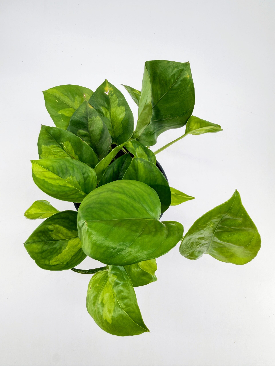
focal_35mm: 24
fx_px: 254
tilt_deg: -63.5
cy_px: 183
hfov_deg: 56.8
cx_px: 138
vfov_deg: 71.6
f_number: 2.2
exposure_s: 1/121
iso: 40
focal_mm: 2.22
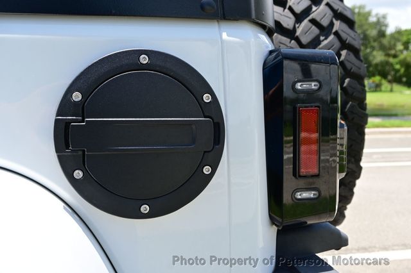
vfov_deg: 35.5
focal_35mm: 38
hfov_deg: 51.3
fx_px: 428
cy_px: 136
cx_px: 206
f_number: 7.1
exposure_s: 1/200
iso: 100
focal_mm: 25
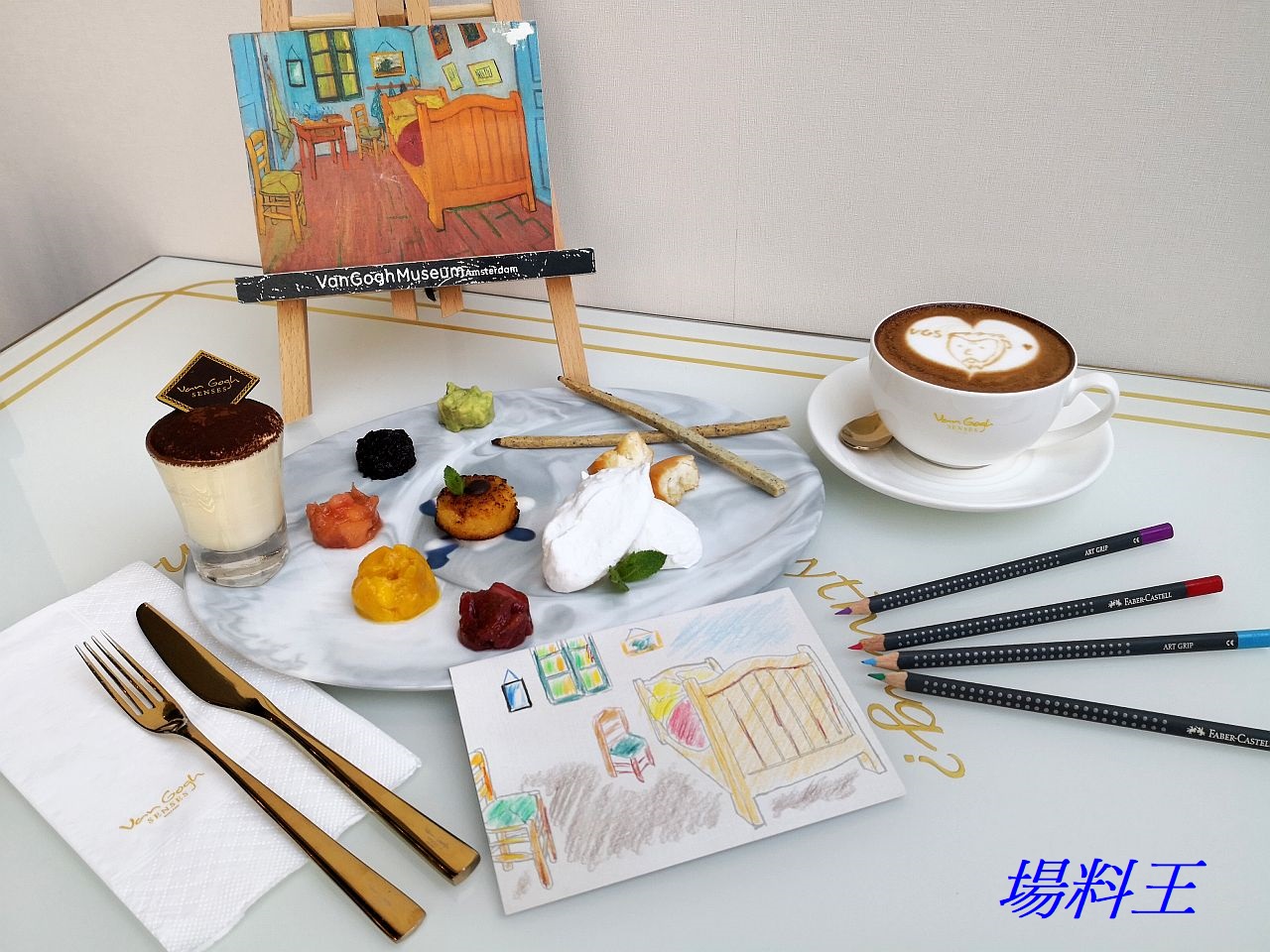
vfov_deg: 51.4
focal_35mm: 27
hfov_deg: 65.3
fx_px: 991
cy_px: 476
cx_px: 635
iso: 50
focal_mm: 3.95
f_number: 1.6
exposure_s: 1/214
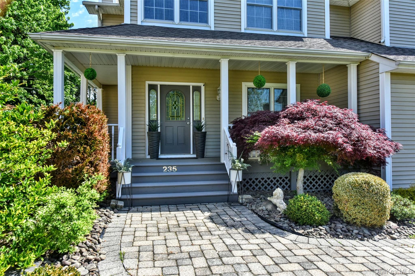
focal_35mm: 24
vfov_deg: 53.1
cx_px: 208
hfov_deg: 73.7
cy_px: 138
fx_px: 277
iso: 1250
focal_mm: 24
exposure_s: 1/2500
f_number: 6.3
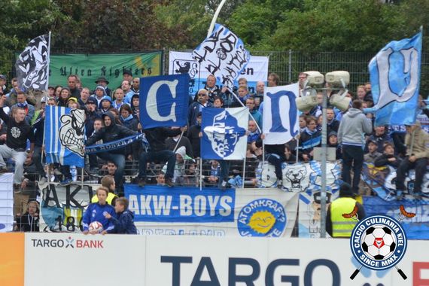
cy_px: 143
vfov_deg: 4.6
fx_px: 3575
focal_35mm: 300
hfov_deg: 6.9
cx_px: 214
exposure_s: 1/1000
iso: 640
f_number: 4
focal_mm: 200
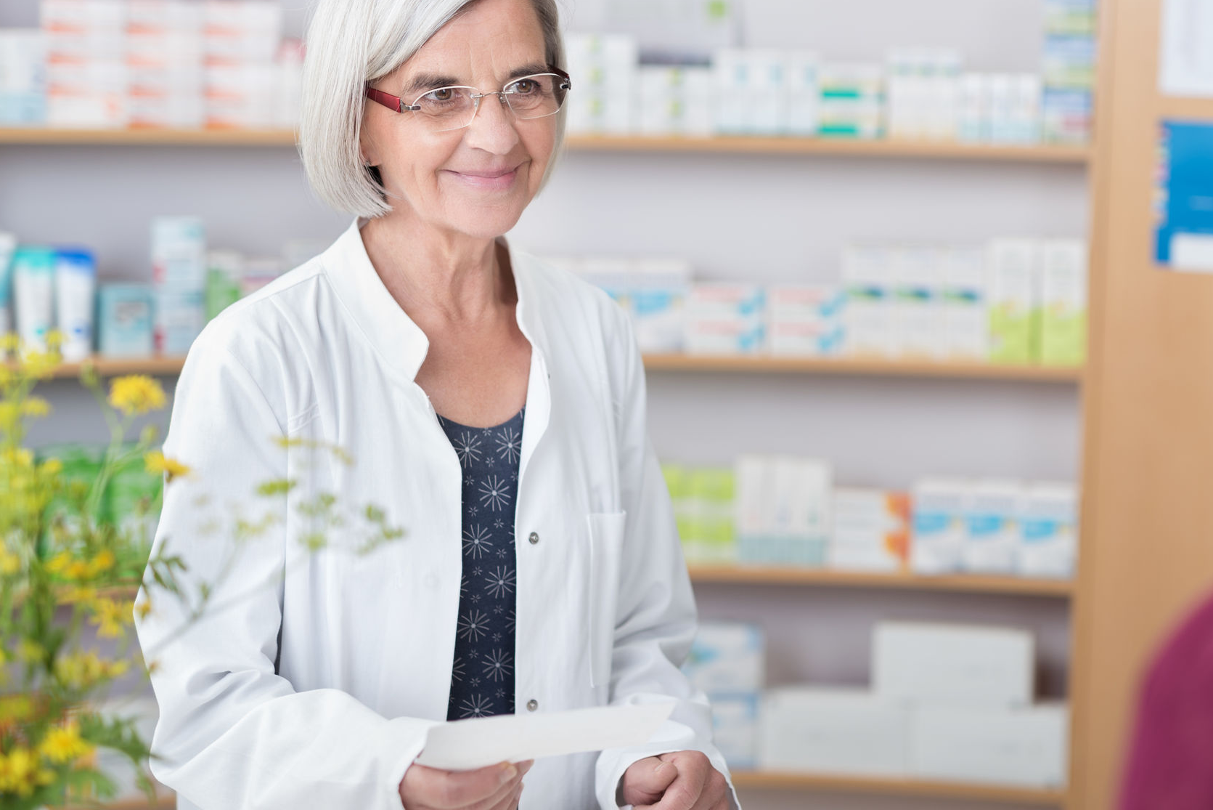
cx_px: 801
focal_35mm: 75
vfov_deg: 18.2
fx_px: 2528
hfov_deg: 26.8
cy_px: 401
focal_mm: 50
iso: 64
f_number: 2.2
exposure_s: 1/200
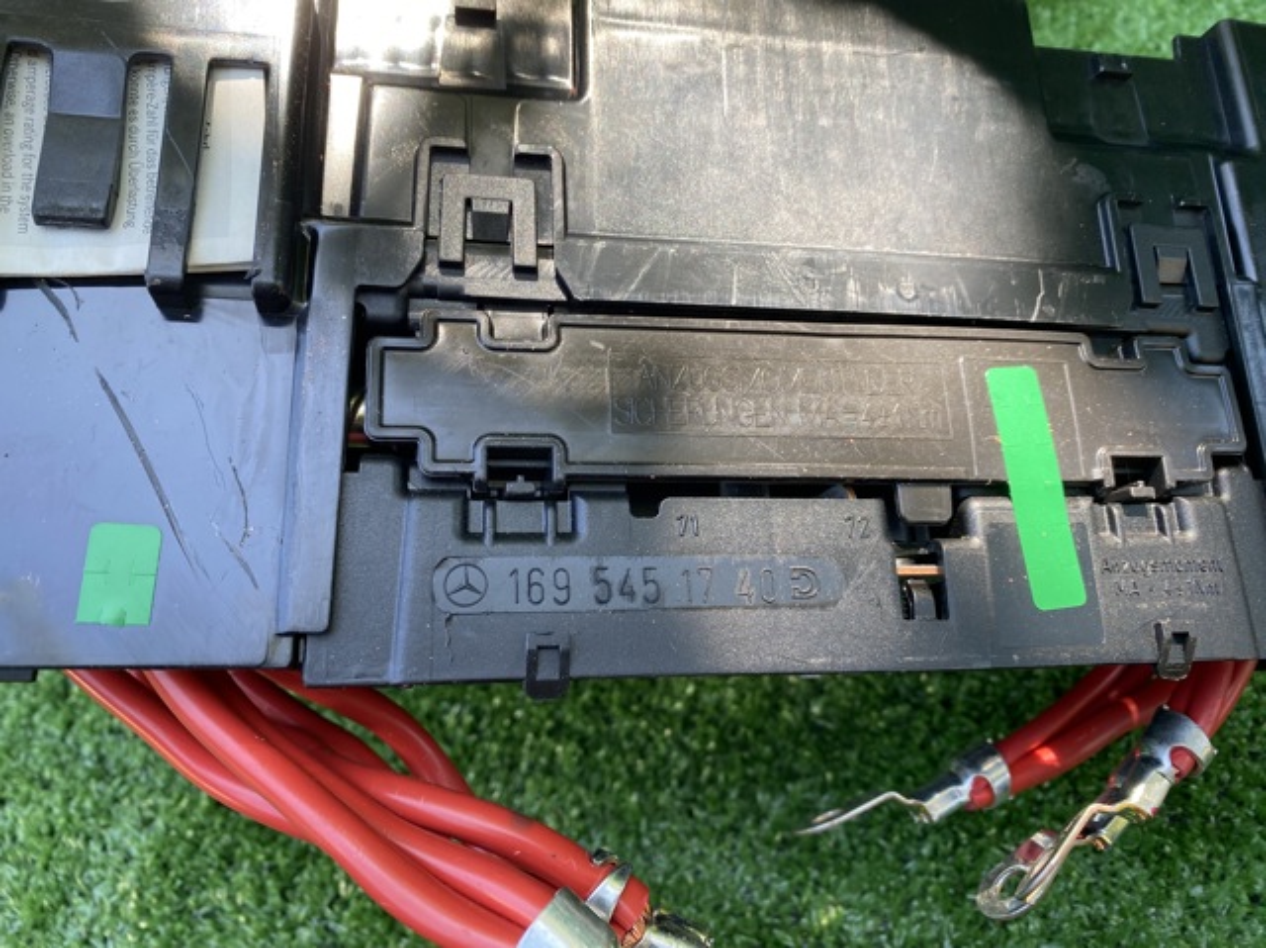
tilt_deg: -57.8
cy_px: 474
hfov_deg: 69.4
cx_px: 633
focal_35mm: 25
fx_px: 914
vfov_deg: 54.8
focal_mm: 4.25
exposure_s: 1/121
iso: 40
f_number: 1.8
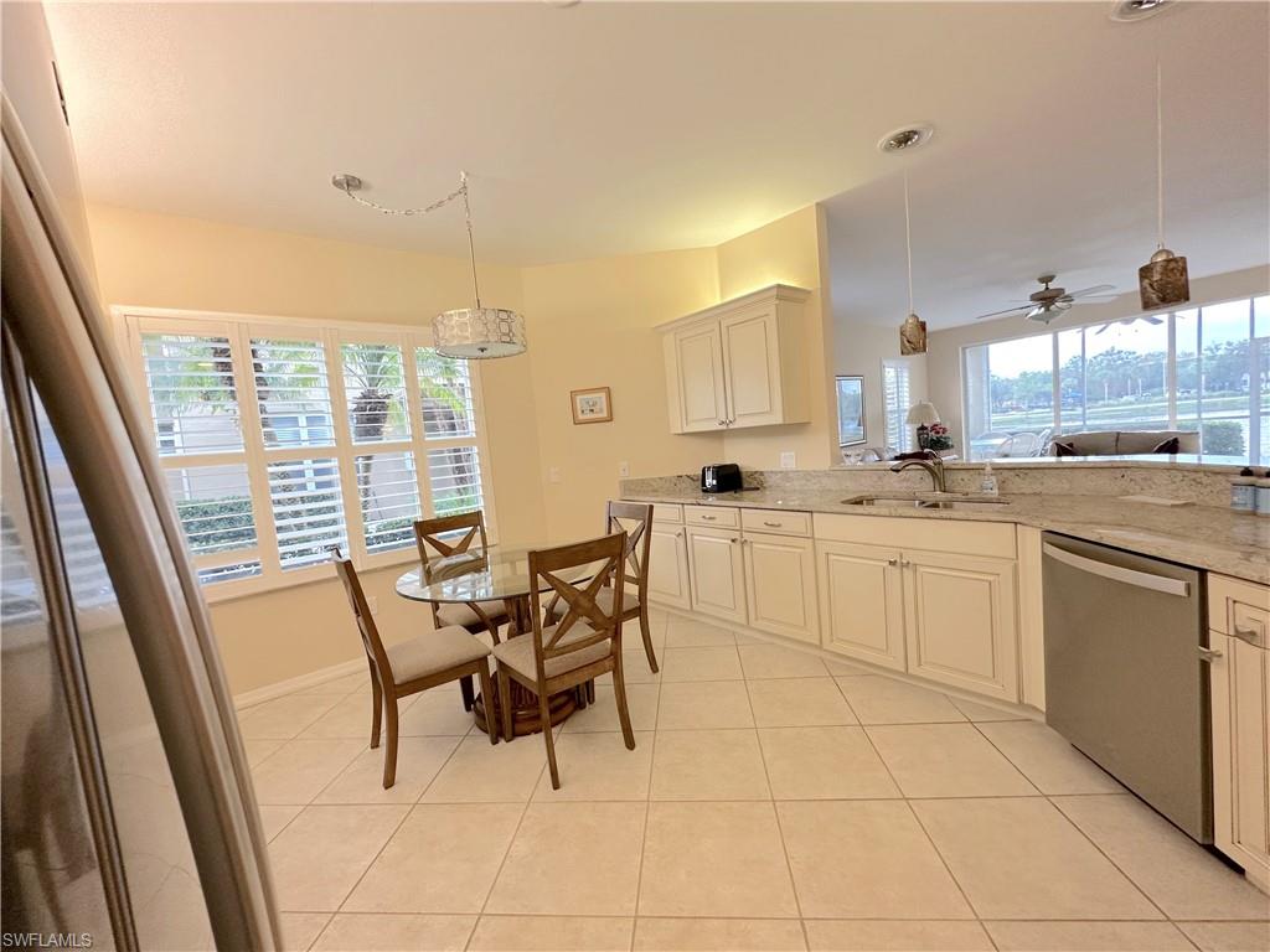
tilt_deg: -4.6
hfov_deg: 102.1
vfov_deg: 85.7
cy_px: 476
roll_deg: +5.1
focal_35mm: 14
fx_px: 514
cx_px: 635
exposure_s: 1/60
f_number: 2.2
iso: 160
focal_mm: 2.22
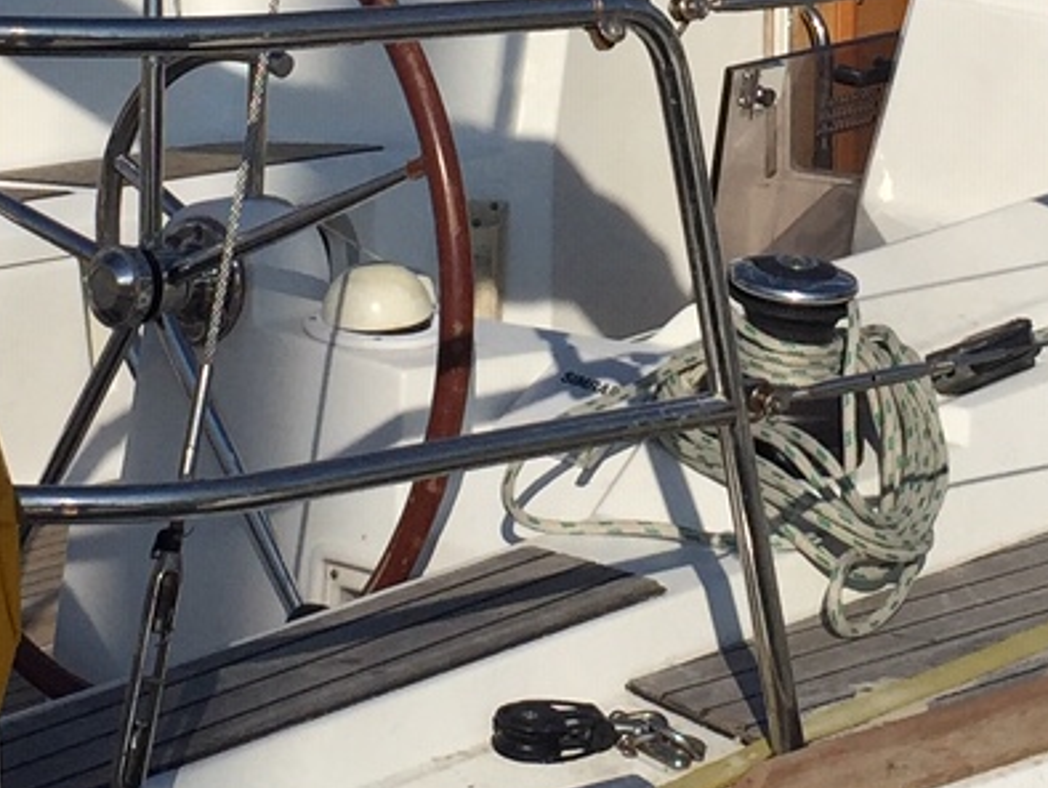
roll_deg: -2.0
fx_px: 3635
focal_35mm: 120
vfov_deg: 12.1
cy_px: -101
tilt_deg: -4.7
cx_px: 609
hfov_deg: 16.4
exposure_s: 1/4950
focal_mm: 4.15
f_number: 2.2
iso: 32
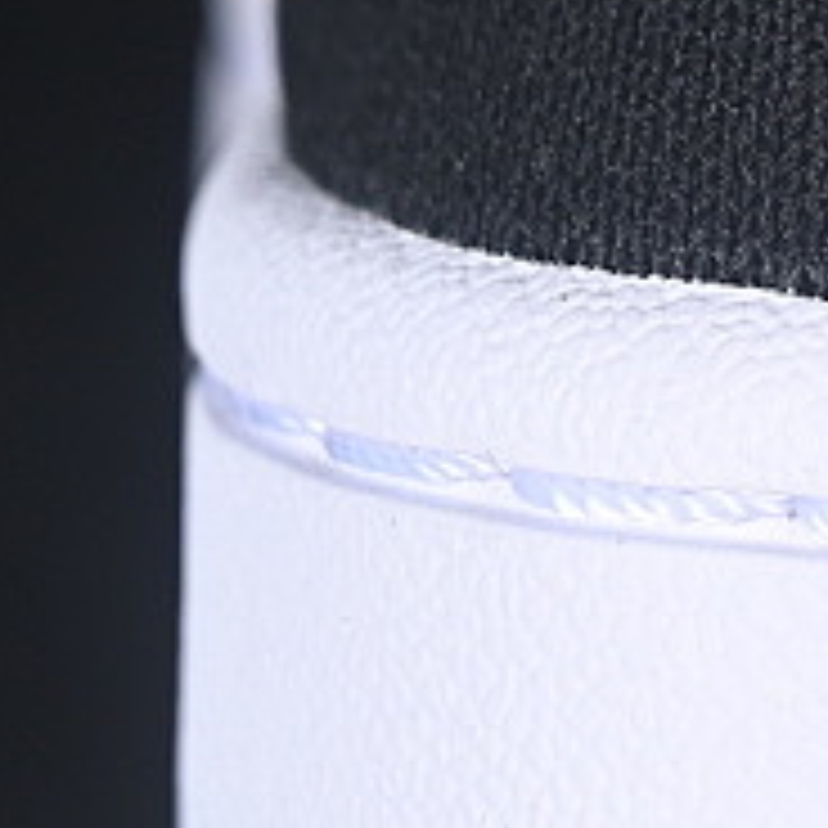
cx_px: 1395
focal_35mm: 374
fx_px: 10121
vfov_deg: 4.6
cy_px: -464
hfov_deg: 4.6
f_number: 7.1
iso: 160
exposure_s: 1/60
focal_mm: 50
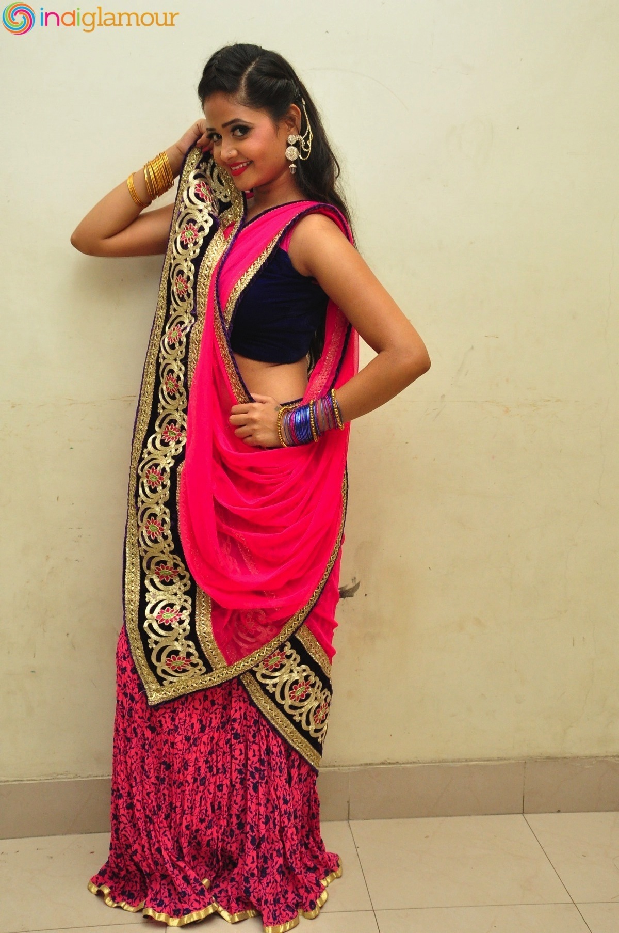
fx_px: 1164
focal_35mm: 45
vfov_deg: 43.7
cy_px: 466
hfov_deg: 29.8
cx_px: 310
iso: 1600
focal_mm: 30
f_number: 7.1
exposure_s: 1/125
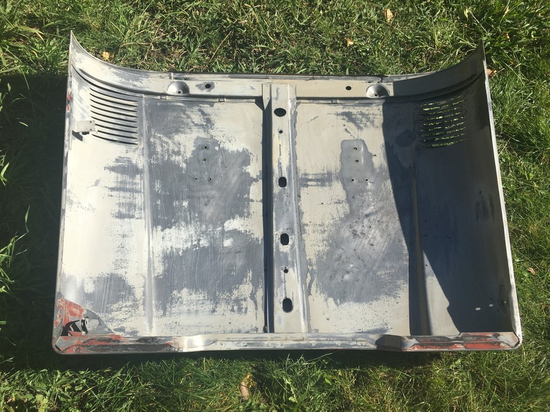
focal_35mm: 29
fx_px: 461
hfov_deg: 61.7
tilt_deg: -59.0
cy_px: 206
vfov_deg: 48.2
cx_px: 275
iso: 25
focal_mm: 4.15
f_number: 2.2
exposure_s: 1/1451
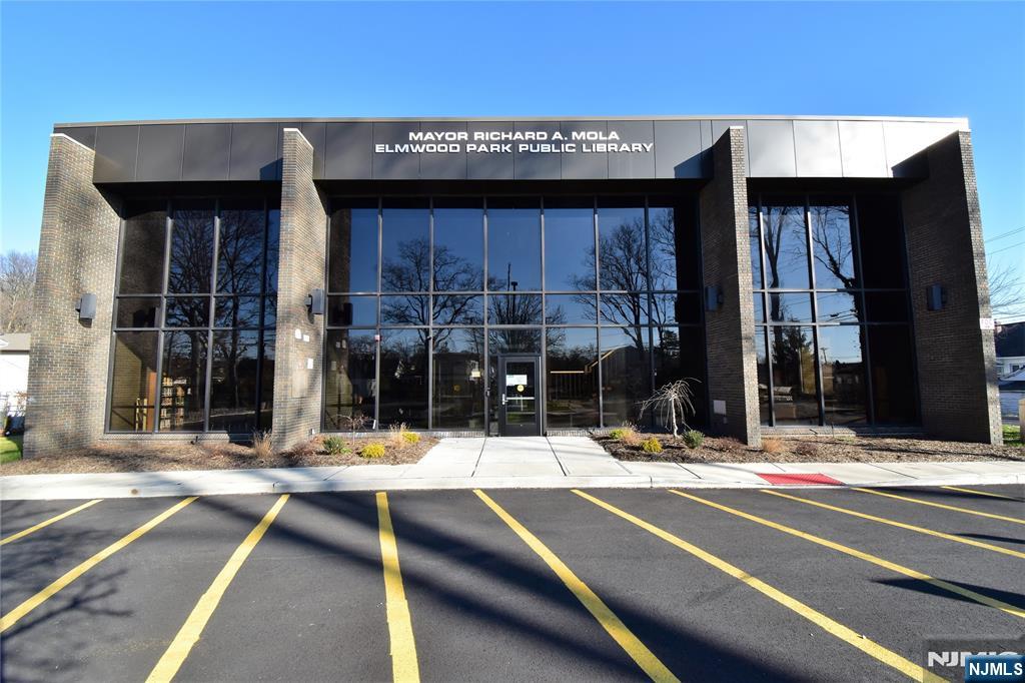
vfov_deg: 77.3
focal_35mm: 15
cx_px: 512
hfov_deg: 100.4
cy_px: 342
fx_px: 427
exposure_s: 1/250
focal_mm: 10
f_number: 10
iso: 400
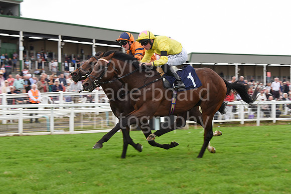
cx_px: 146
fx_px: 606
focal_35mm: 75
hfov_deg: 27.0
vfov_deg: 18.2
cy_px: 97
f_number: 5.6
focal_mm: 75
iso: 400
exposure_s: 1/400
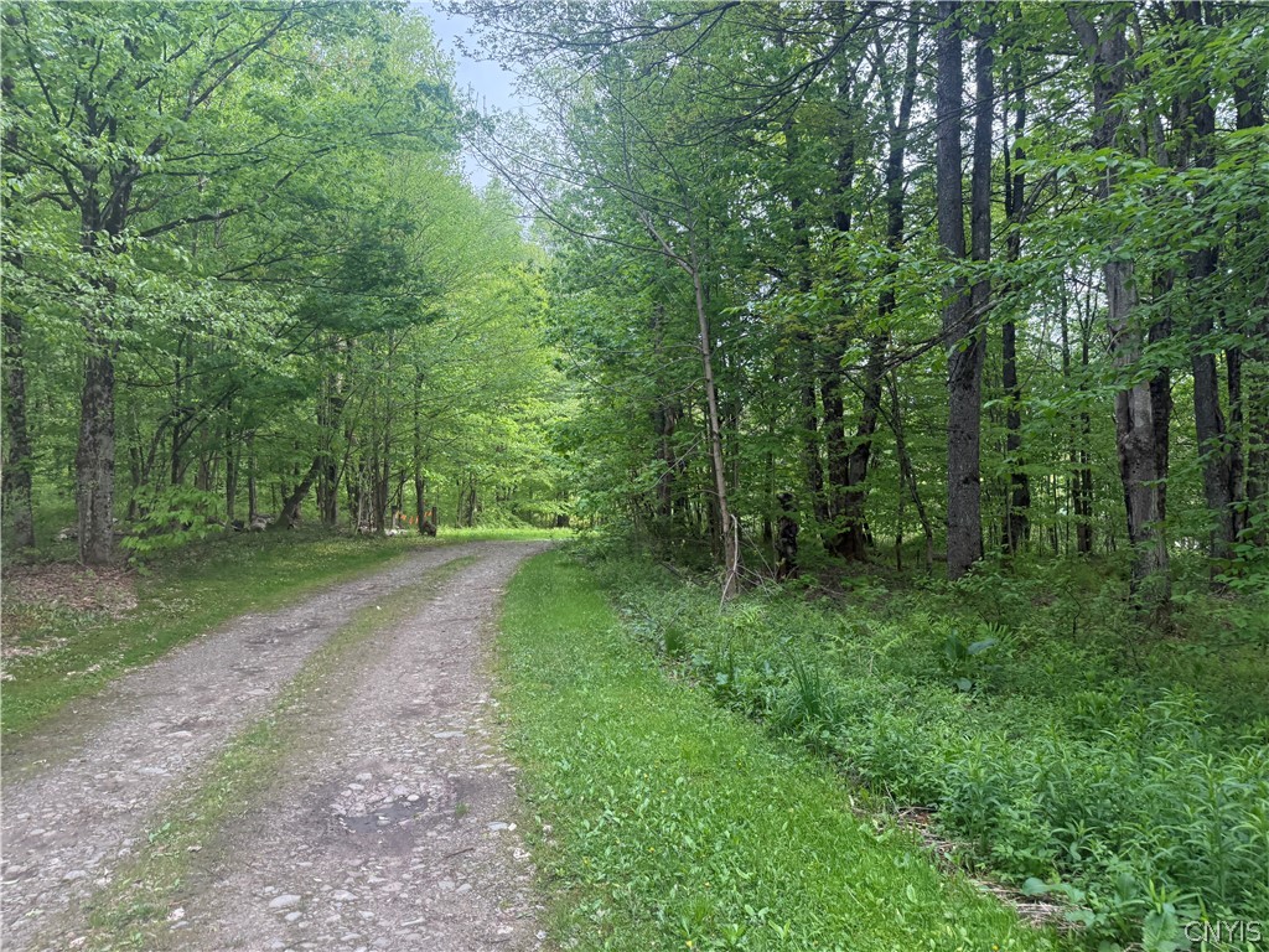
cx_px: 634
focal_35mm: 24
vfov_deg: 56.8
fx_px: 880
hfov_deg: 71.6
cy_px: 476
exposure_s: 1/243
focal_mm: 6.76
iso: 100
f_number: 1.78
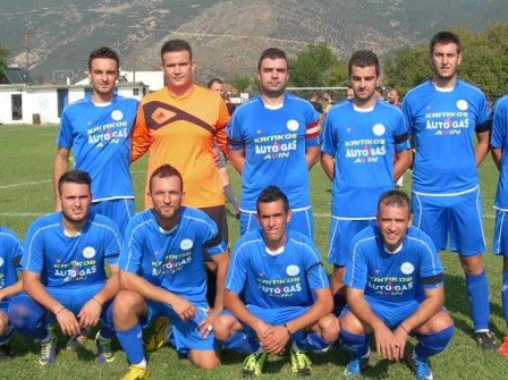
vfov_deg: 26.0
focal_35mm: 56
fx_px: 821
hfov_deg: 34.4
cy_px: 218
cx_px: 270
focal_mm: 7.8
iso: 50
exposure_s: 1/570
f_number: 4.8
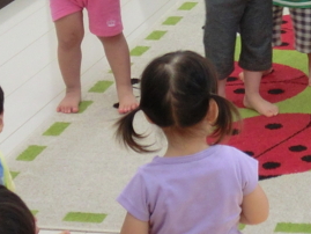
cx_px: 357
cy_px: -170
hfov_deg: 14.4
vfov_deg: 10.6
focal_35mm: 133
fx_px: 1195
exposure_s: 1/60
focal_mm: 6.1
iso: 250
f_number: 3.2
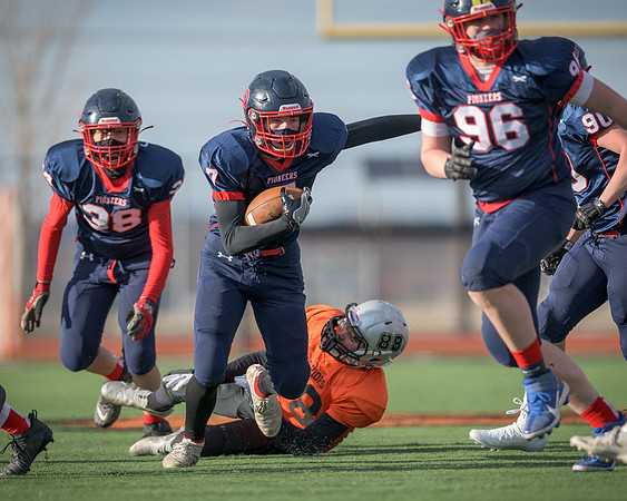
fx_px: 12134
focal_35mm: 654
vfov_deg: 2.4
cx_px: 332
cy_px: 285
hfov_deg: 3.0
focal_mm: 500
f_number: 4
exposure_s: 1/2500
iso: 500
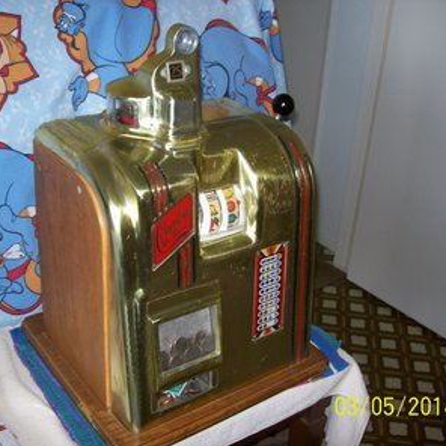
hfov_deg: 39.1
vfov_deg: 39.2
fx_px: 627
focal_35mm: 43
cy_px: 225
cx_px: 197
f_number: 2.7
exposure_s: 1/64
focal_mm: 6
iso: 80
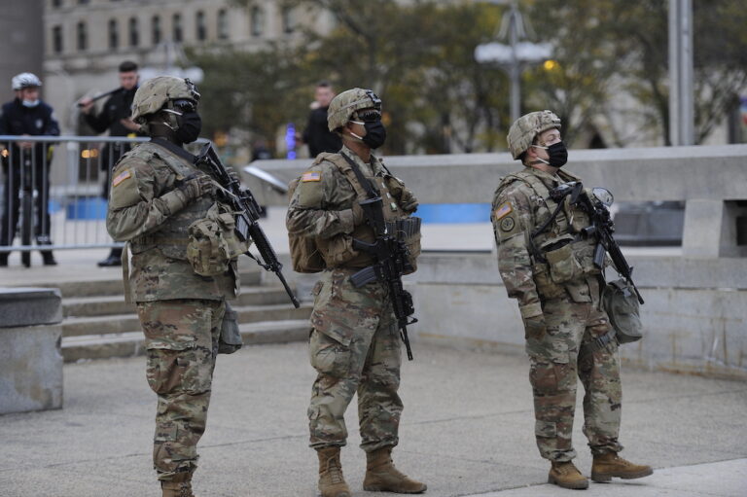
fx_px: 2322
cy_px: 248
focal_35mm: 112
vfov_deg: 12.2
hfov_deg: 18.3
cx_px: 374
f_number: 2.8
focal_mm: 112
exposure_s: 1/200
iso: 1000
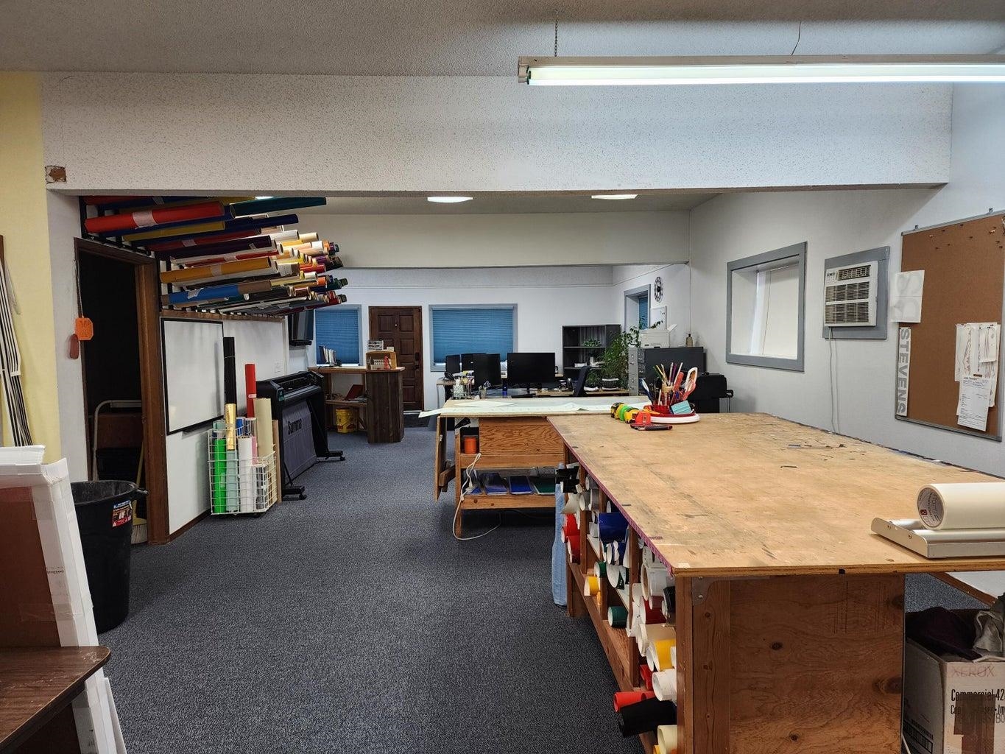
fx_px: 668
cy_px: 377
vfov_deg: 58.9
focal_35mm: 23
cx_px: 502
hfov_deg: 73.9
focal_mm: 6.4
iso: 160
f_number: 1.8
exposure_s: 1/120
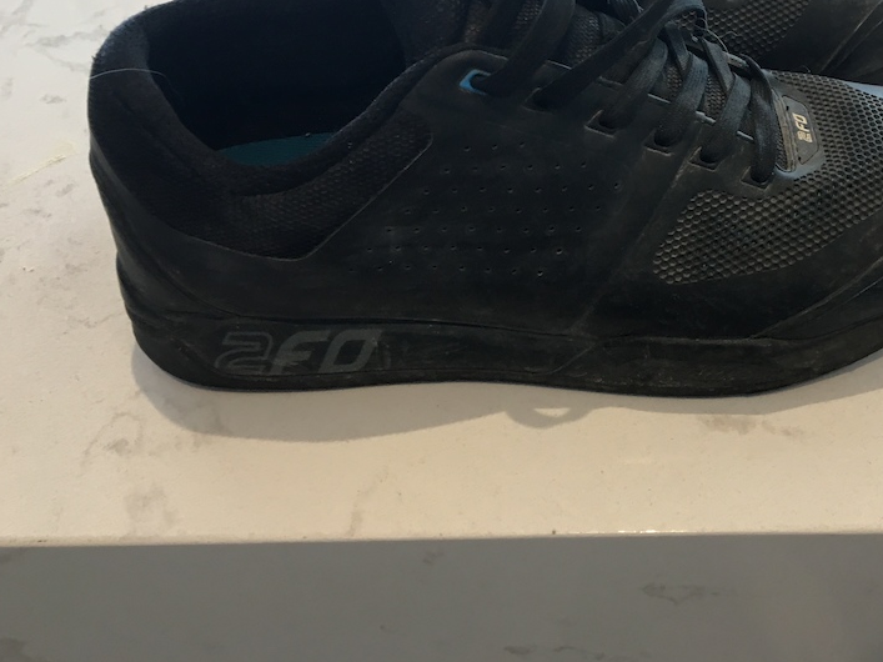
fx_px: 1071
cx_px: 627
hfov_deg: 43.8
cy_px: 195
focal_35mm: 42
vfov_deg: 33.9
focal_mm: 4.15
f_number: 2.2
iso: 40
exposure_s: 1/30
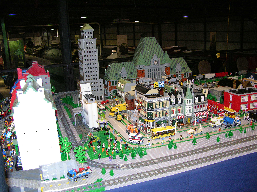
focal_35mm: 35
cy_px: 96
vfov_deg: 40.7
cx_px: 128
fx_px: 260
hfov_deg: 52.6
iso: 200
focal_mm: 8.9
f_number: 2.8
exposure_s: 1/60.1
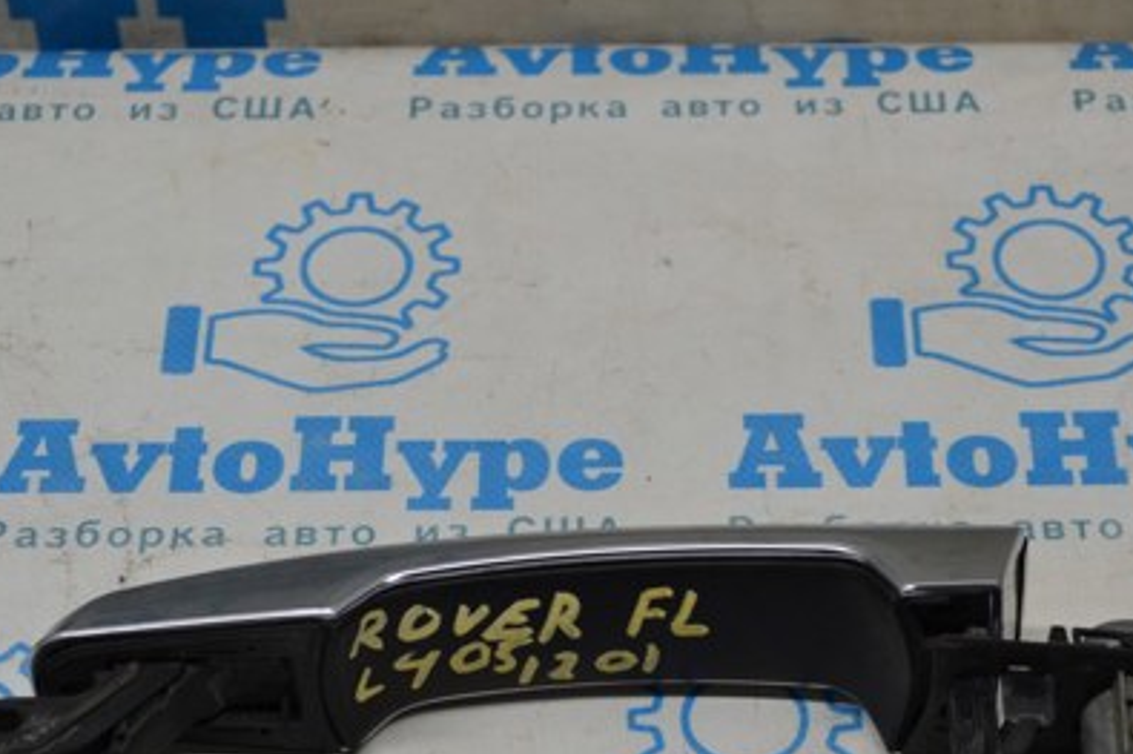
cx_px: 651
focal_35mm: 102
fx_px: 3209
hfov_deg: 20.0
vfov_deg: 13.4
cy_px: 459
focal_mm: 42
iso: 400
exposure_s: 1/125
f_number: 5.6
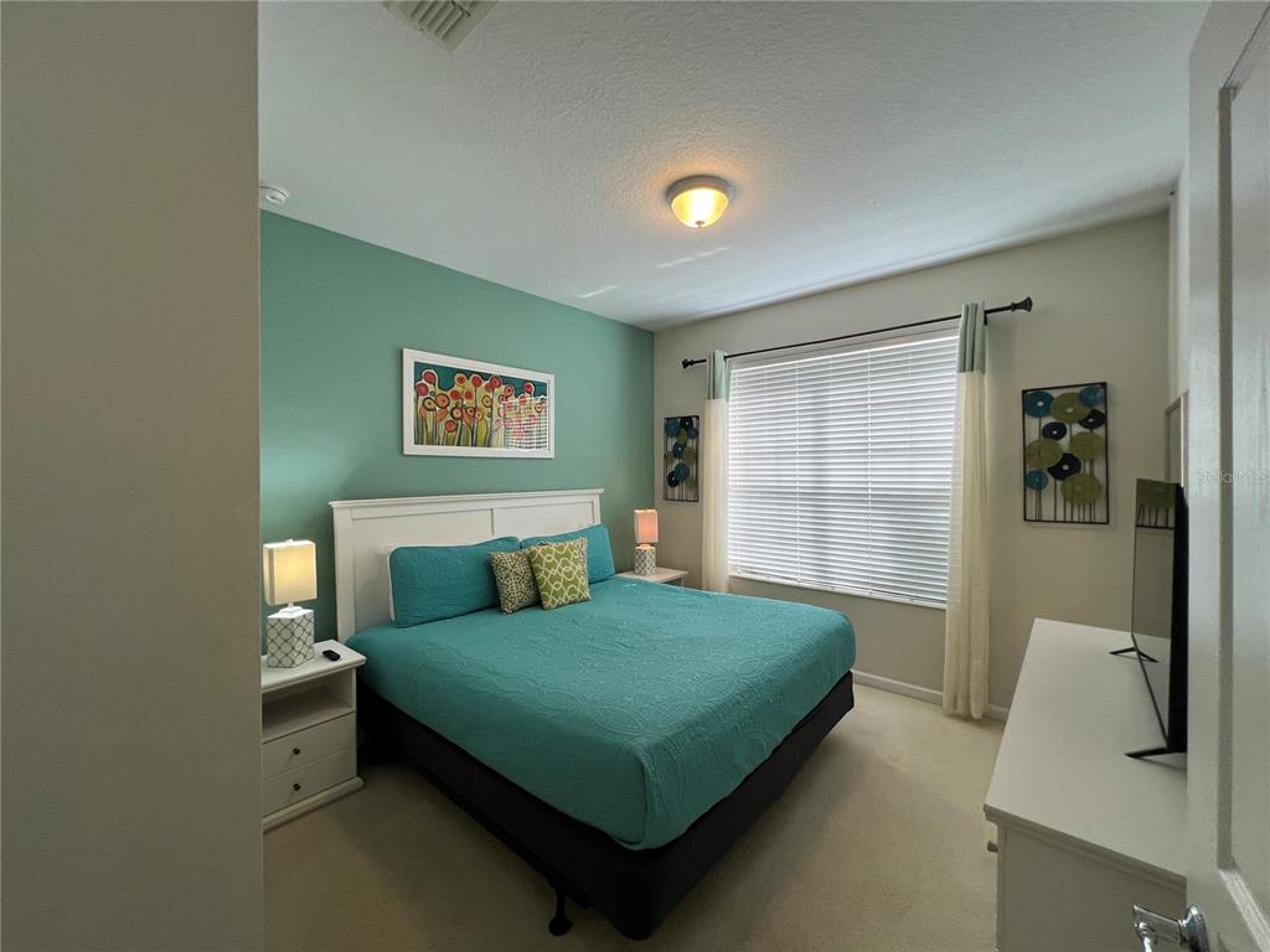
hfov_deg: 106.2
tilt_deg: -0.6
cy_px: 476
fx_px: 477
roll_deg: +1.5
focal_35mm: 13
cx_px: 635
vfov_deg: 89.9
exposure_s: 1/120
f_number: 1.8
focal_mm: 1.57
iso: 64
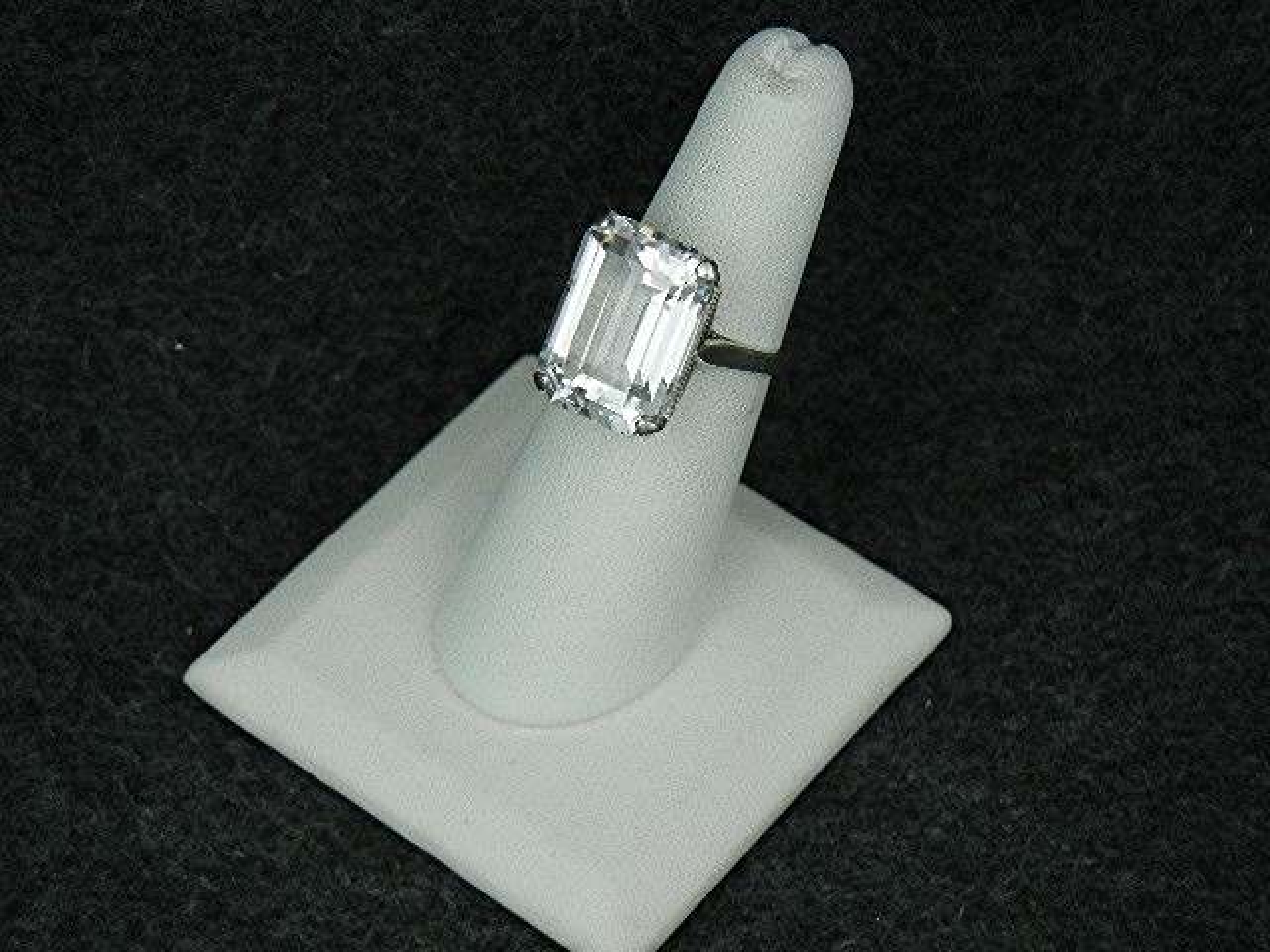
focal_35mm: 102
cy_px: 476
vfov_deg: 14.5
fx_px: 3742
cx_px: 635
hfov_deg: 19.3
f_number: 4.5
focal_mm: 18.3
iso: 400
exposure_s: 1/19.2
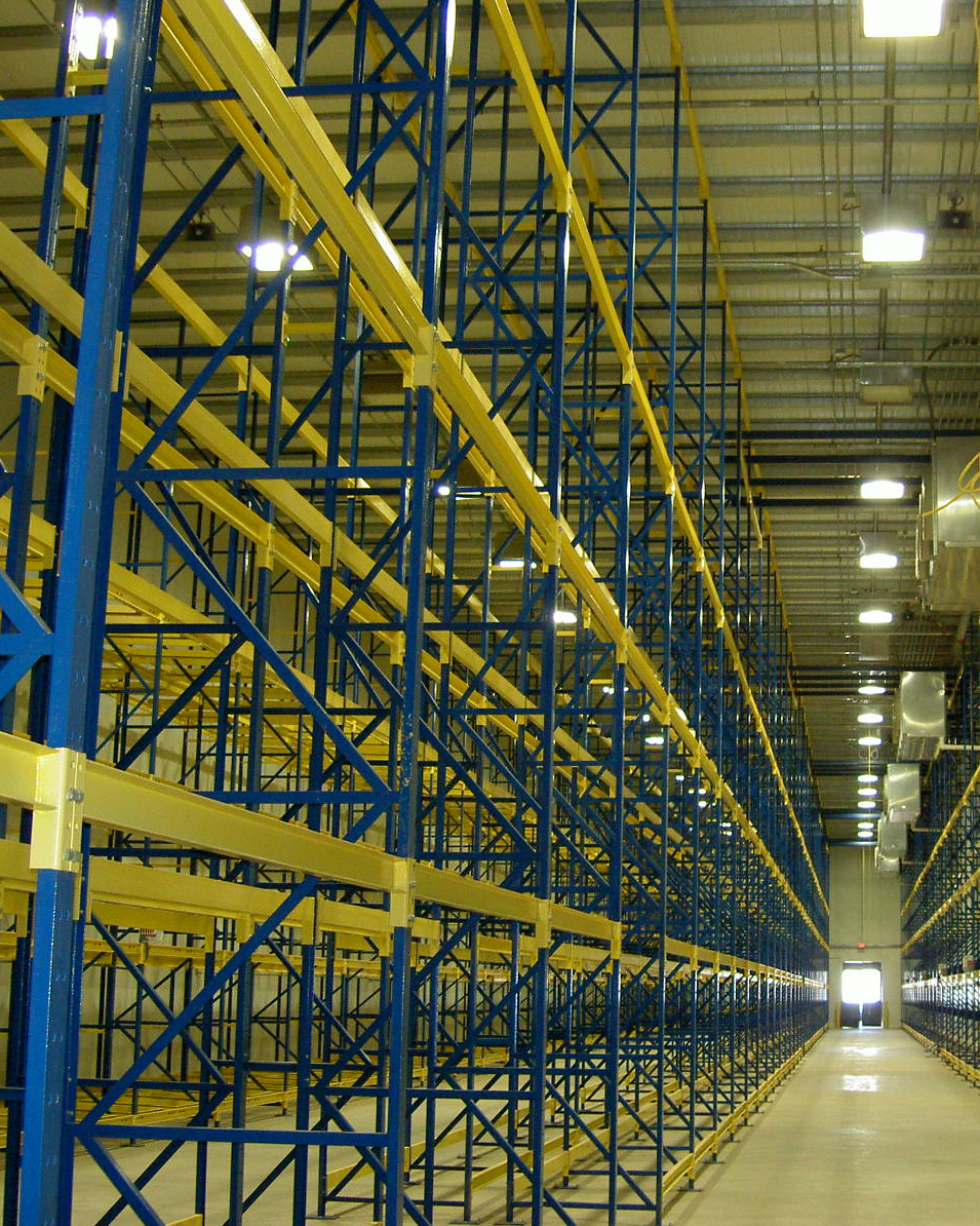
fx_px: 1849
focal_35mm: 51
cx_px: 702
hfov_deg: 29.3
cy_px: 614
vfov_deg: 36.7
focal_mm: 8
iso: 100
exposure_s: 1/59.5
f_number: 2.8
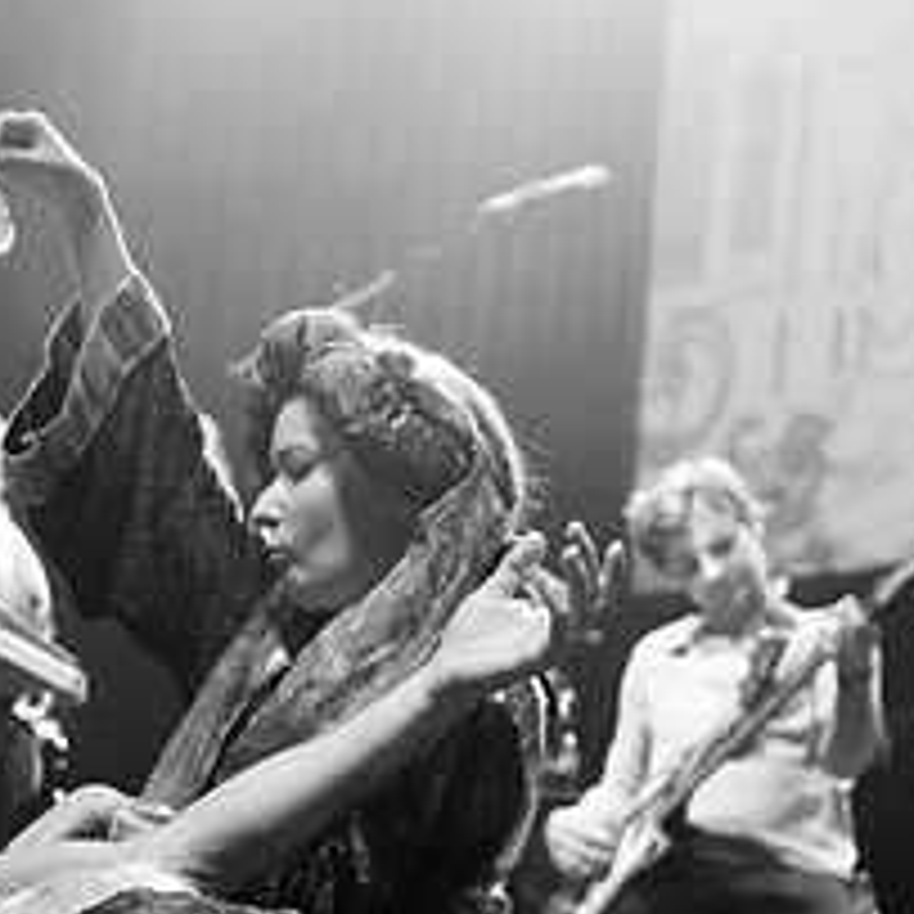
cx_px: -162
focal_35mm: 127
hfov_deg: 13.4
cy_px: 849
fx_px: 3800
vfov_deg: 13.6
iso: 640
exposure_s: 1/200
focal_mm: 35
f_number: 2.8
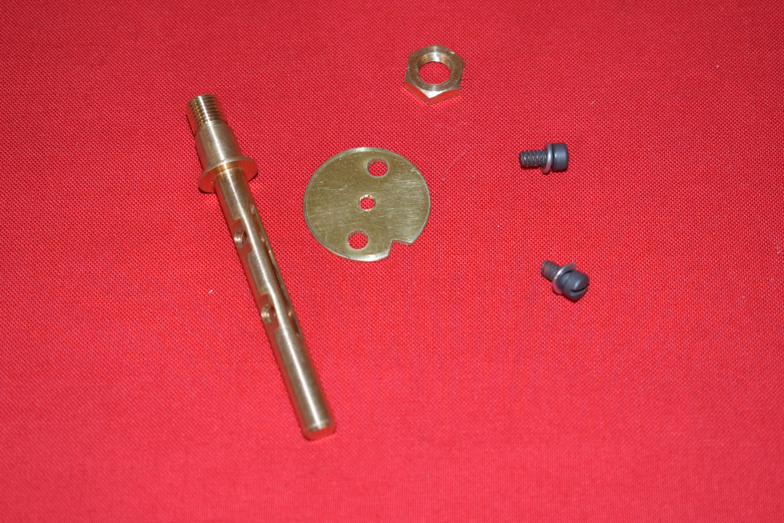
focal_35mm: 82
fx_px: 1797
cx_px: 392
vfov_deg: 16.6
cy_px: 262
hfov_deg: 24.6
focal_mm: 55
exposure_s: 1/200
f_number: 5.6
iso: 1250
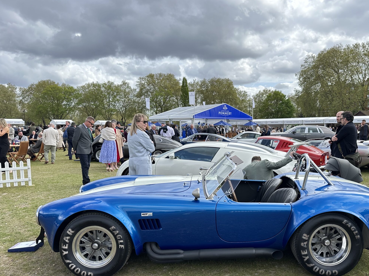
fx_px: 330
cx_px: 219
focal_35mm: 31
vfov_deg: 45.4
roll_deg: +0.6
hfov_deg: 58.0
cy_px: 152
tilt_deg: -3.7
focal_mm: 6.86
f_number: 1.78
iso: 80
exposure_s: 1/1473
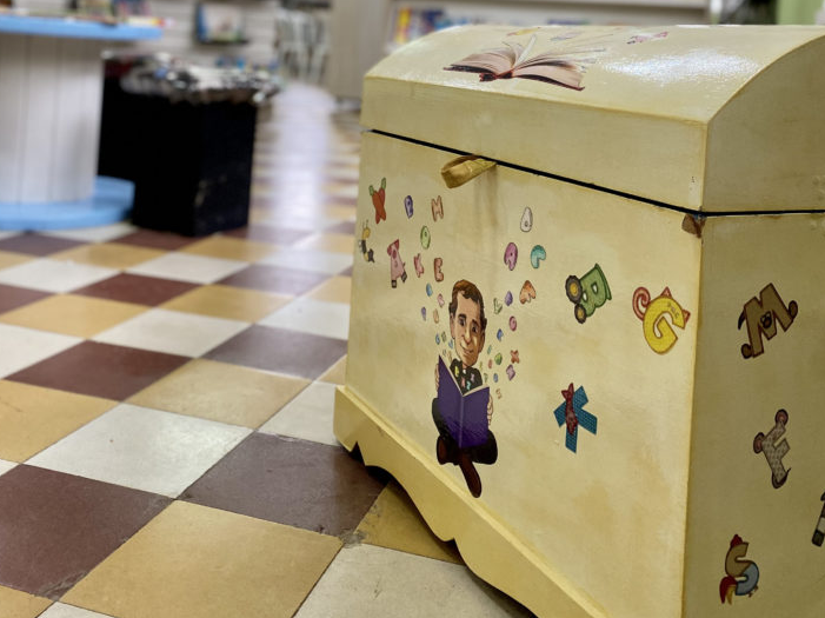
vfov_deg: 35.2
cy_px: 45
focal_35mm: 38
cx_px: 406
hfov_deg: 49.0
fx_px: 905
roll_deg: -4.7
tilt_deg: +0.9
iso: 125
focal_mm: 4.25
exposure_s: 1/60
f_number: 1.8
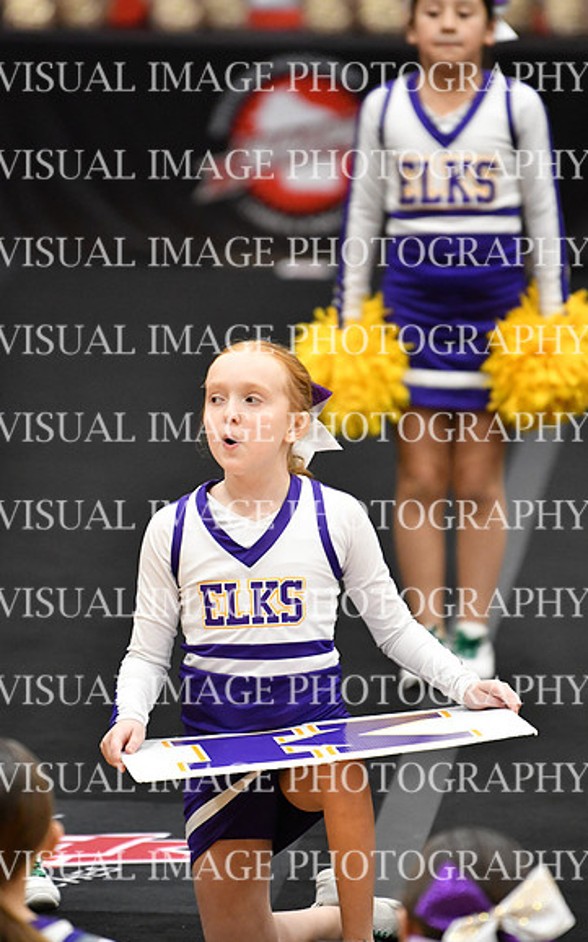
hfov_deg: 4.3
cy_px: 471
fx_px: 7875
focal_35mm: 307
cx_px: 276
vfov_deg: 6.8
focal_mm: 200
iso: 5000
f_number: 2.8
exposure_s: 1/800
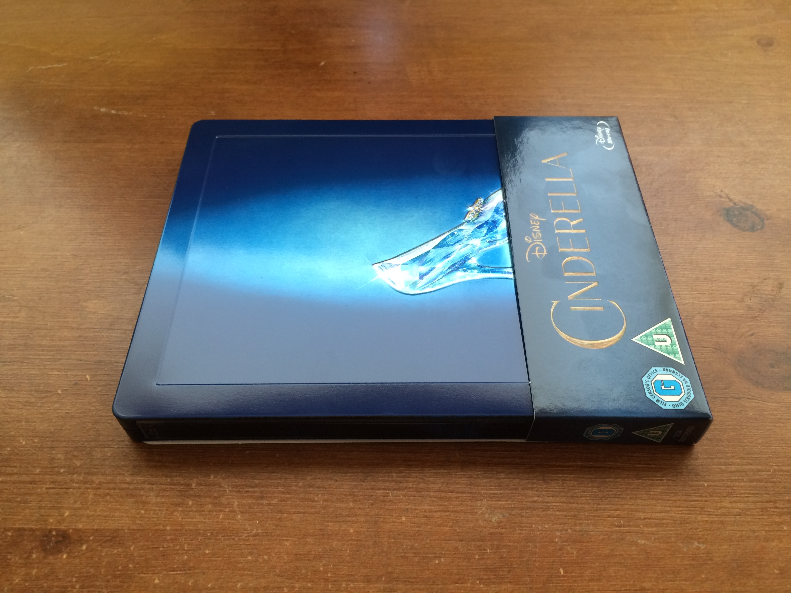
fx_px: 663
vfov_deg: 48.2
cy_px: 296
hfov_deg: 61.7
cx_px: 396
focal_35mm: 29
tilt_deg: -52.8
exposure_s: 1/30
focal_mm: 4.15
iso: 80
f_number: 2.2
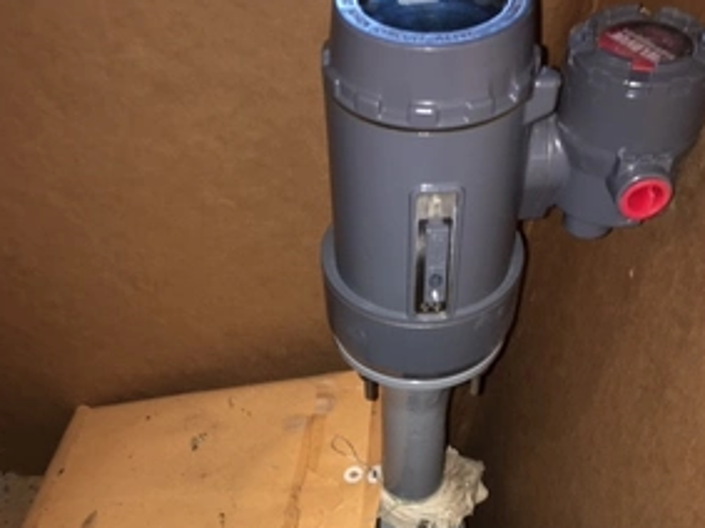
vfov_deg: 34.3
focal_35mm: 41
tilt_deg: -51.3
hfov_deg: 45.8
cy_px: 406
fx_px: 835
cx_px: 359
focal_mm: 4.15
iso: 64
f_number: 2.2
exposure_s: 1/16
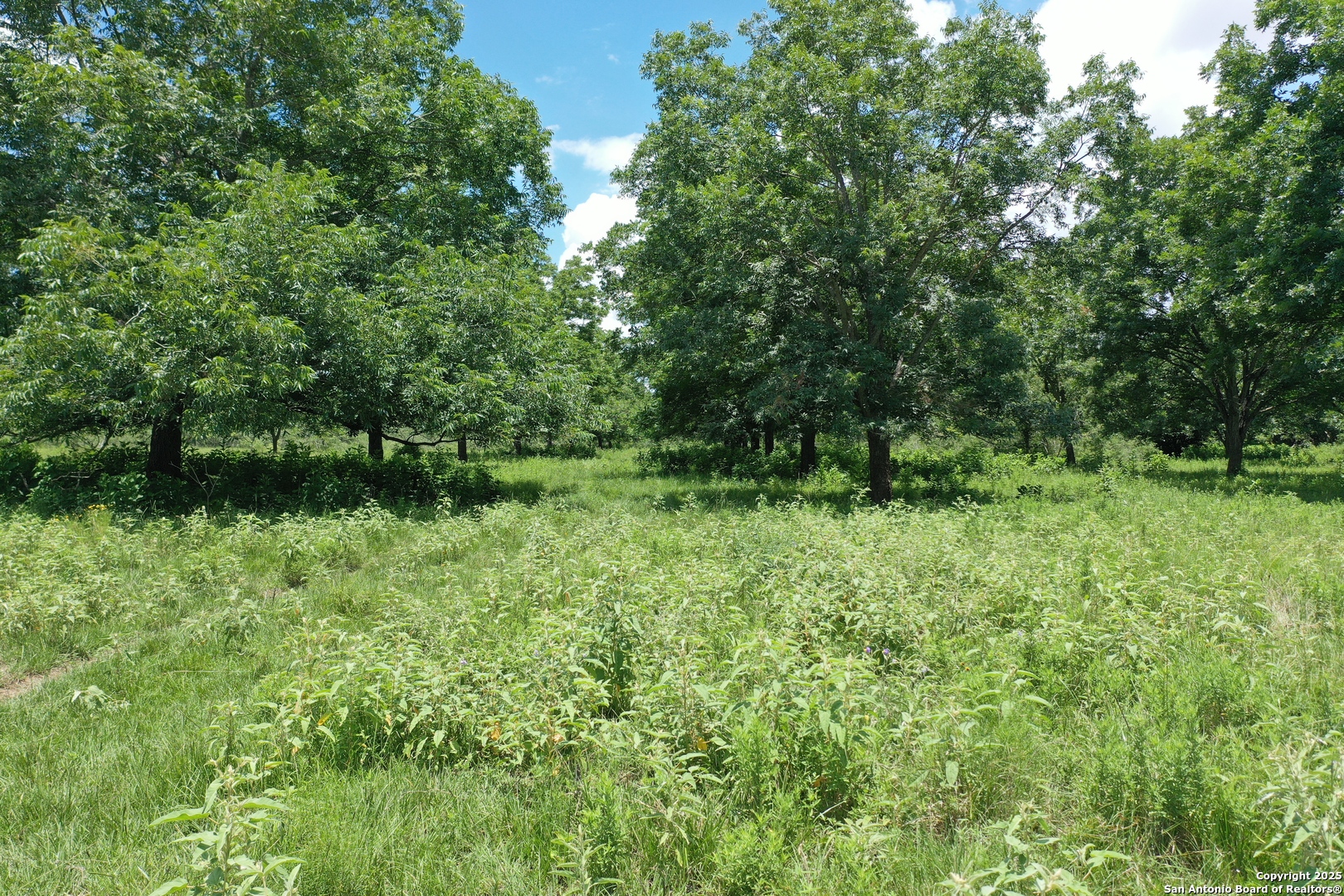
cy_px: 448
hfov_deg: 65.5
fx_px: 1045
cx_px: 672
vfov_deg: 46.4
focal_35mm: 28
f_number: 3.2
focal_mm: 10.26
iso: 100
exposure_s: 1/50
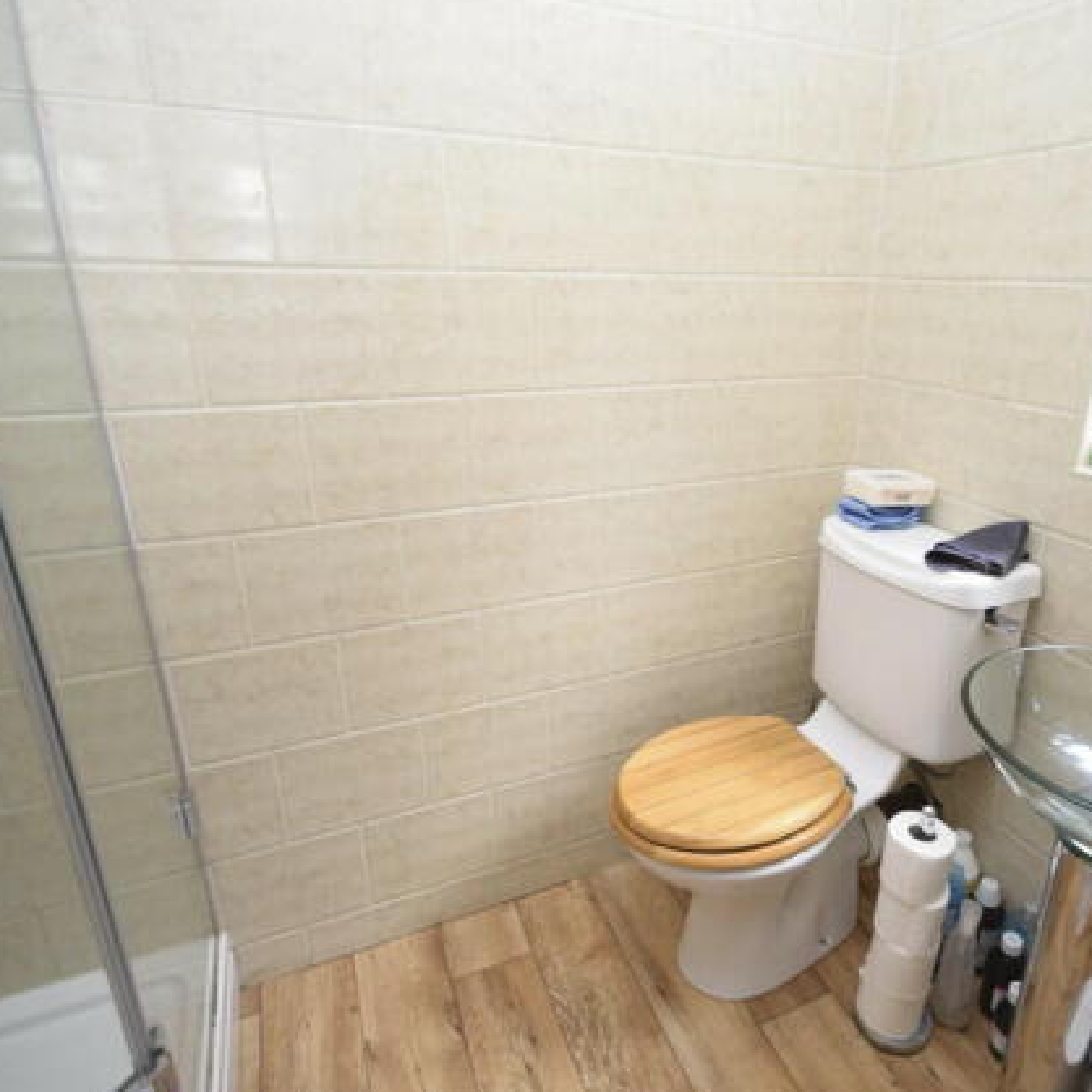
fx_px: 714
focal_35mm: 20
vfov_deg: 74.8
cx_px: 670
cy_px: 532
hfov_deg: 73.8
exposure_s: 1/60
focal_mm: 10
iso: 800
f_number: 4
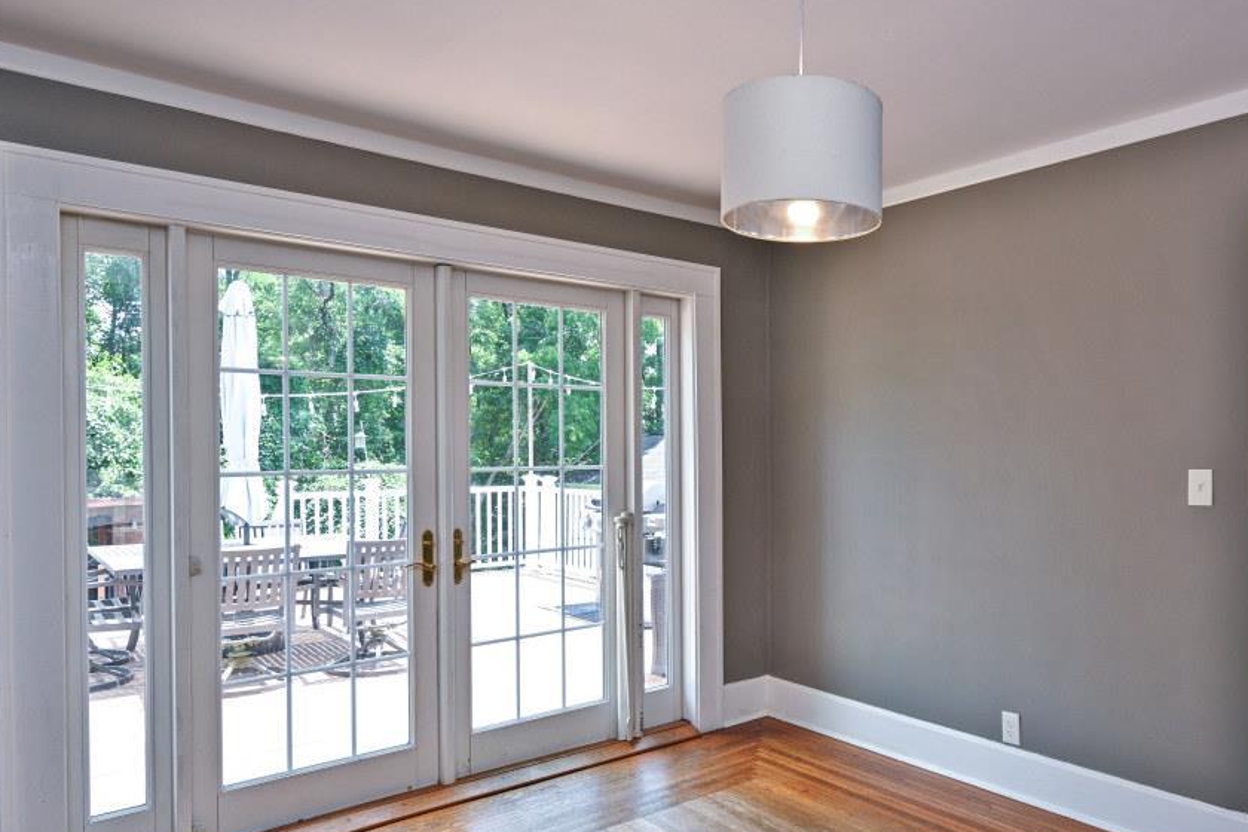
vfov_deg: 51.2
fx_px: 867
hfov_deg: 70.3
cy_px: 452
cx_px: 784
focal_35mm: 25
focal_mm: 14
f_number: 5
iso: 200
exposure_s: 1/100
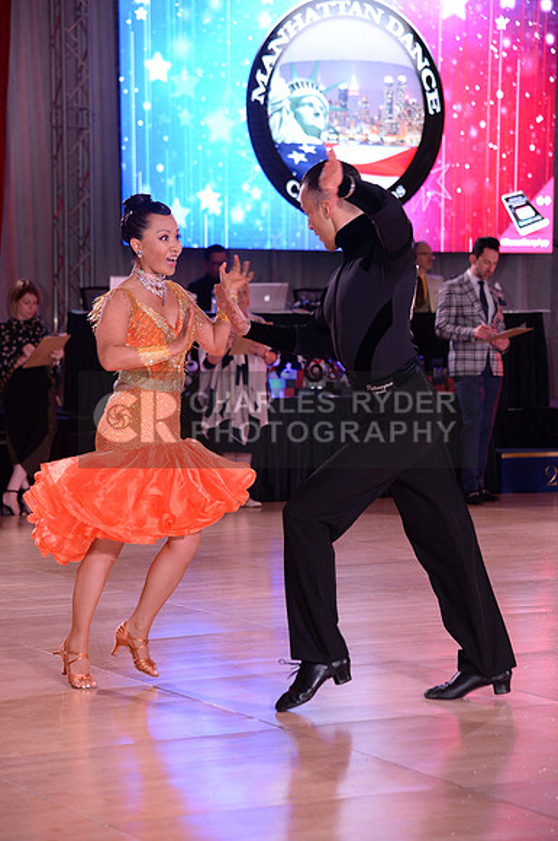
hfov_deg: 13.6
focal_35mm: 100
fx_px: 2332
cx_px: 279
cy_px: 420
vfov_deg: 20.4
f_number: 5
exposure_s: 1/250
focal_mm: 100
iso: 2000
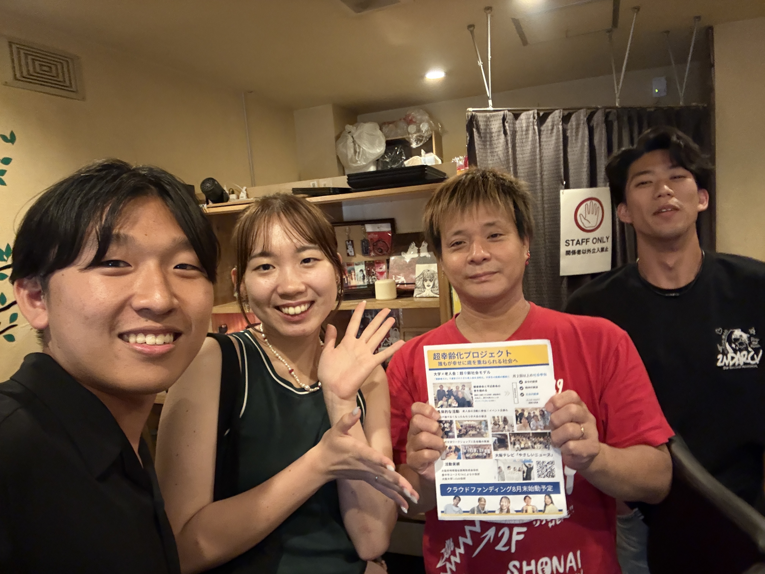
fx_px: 508
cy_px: 287
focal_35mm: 23
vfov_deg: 58.9
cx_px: 382
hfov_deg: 73.9
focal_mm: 2.69
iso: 500
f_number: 1.9
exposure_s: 1/15
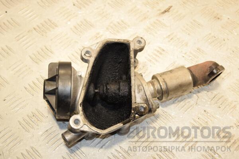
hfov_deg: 29.9
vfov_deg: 20.2
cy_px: 80
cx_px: 120
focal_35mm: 68
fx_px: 448
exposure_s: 1/200
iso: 800
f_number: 6.3
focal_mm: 45
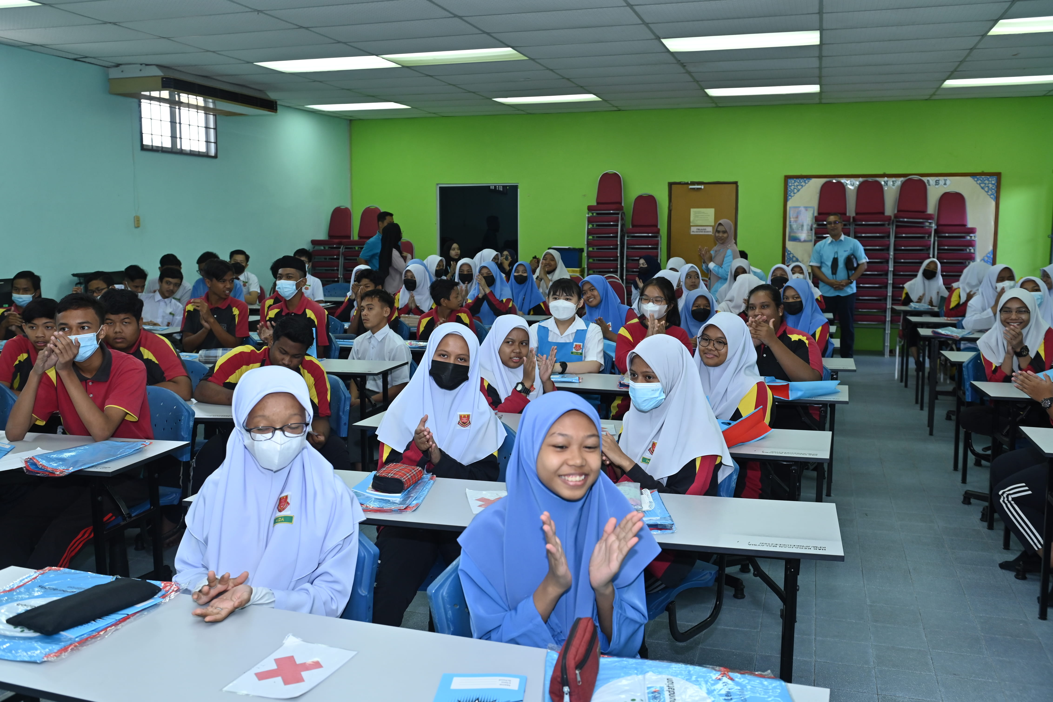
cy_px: 351
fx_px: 936
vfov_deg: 41.1
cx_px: 526
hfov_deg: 58.7
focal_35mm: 32
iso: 800
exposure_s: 1/125
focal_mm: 32
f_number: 4
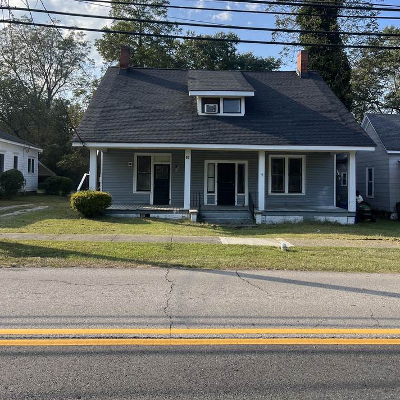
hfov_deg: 52.5
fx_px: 405
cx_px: 201
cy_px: 172
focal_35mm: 31
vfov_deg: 52.4
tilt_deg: +1.5
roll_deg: -1.1
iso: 50
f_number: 1.5
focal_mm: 5.7
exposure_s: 1/1531
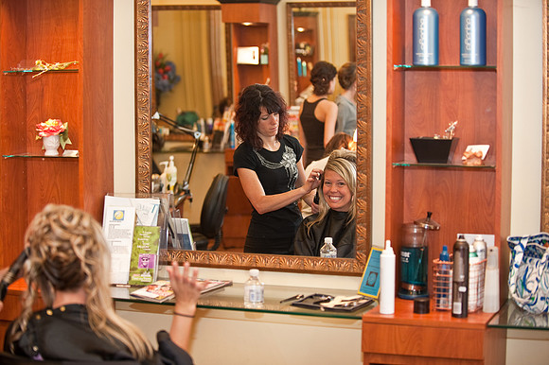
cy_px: 182
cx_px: 274
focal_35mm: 70
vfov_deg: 19.4
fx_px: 1067
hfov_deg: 28.9
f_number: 2.8
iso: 640
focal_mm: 70
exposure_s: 1/60
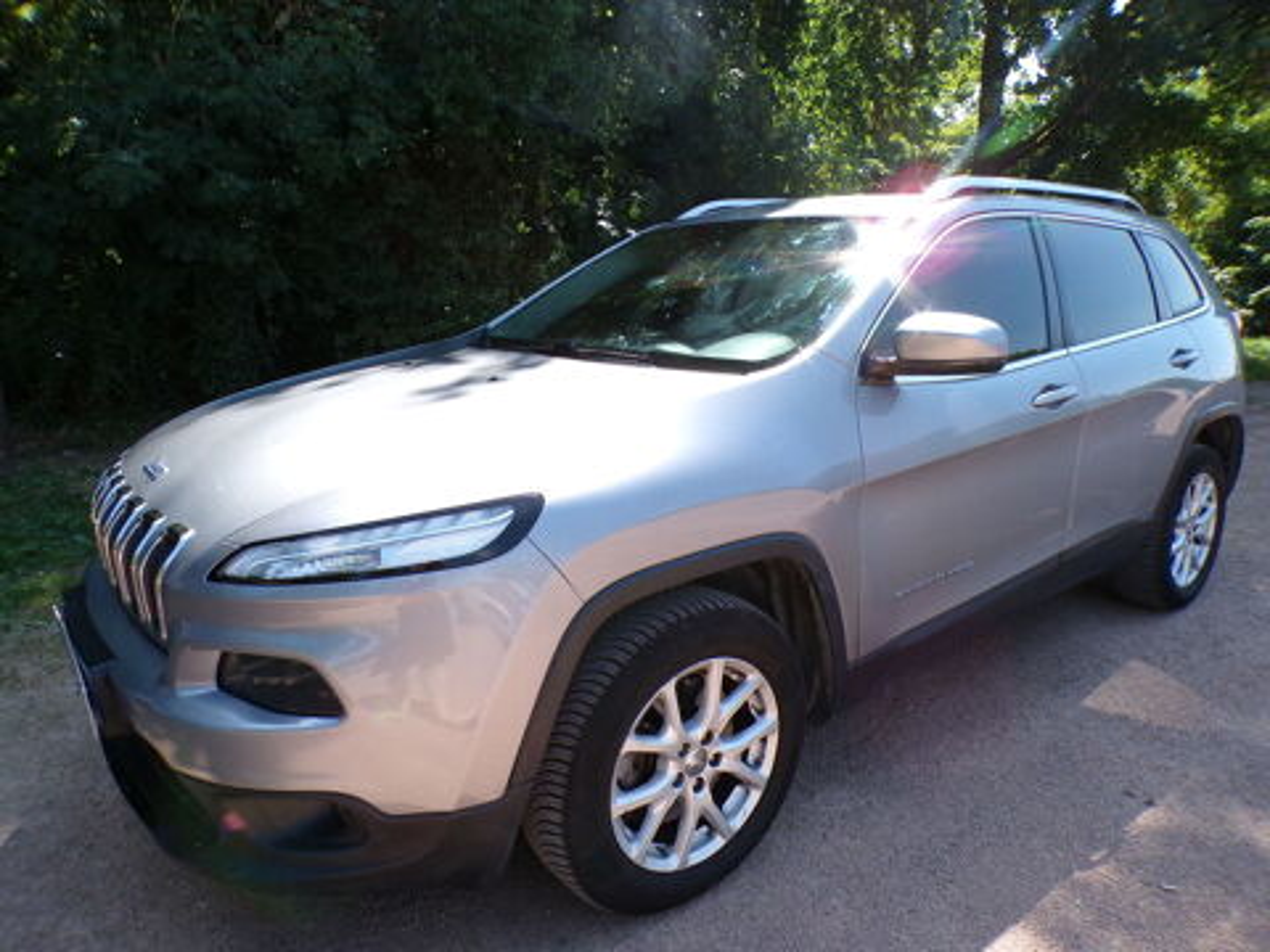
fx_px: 881
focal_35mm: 24
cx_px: 635
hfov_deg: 71.6
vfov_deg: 56.8
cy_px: 476
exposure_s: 1/210
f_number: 4.4
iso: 100
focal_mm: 4.3
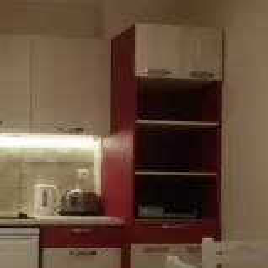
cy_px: 198
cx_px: 13
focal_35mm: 60
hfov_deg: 27.3
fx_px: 526
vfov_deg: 28.2
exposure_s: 1/60
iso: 125
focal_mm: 10.4
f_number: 1.8
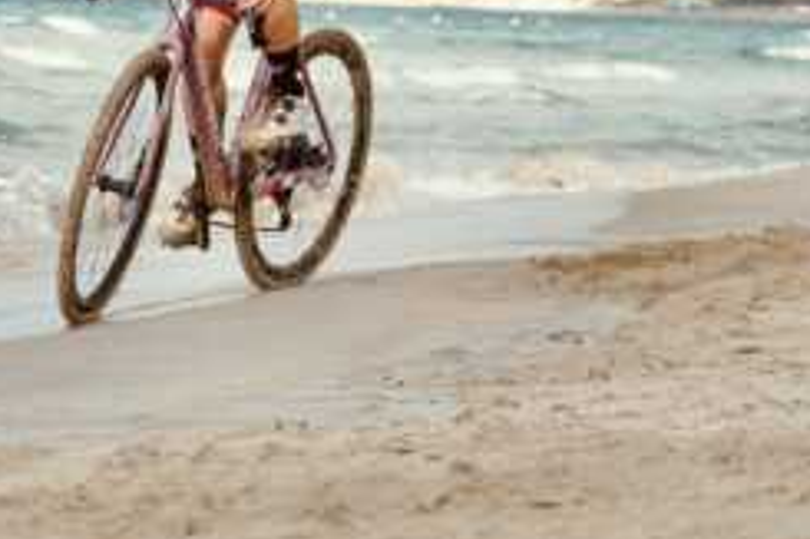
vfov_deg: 5.3
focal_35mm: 260
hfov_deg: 7.9
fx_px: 5846
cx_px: -126
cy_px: -152
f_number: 4
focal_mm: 55
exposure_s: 1/1600
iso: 500
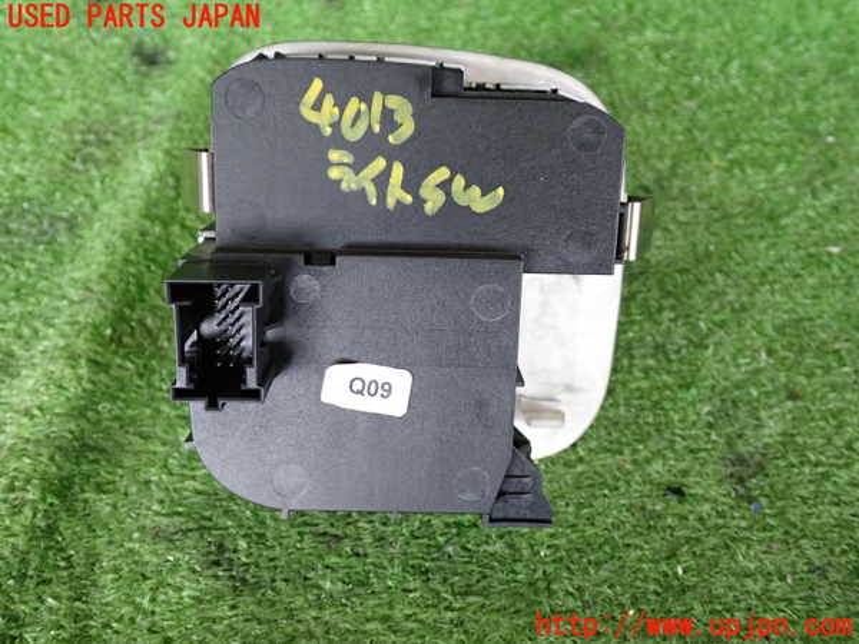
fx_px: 893
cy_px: 322
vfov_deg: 39.7
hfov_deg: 51.4
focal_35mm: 36
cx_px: 430
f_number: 2.5
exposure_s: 1/40
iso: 320
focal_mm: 6.37
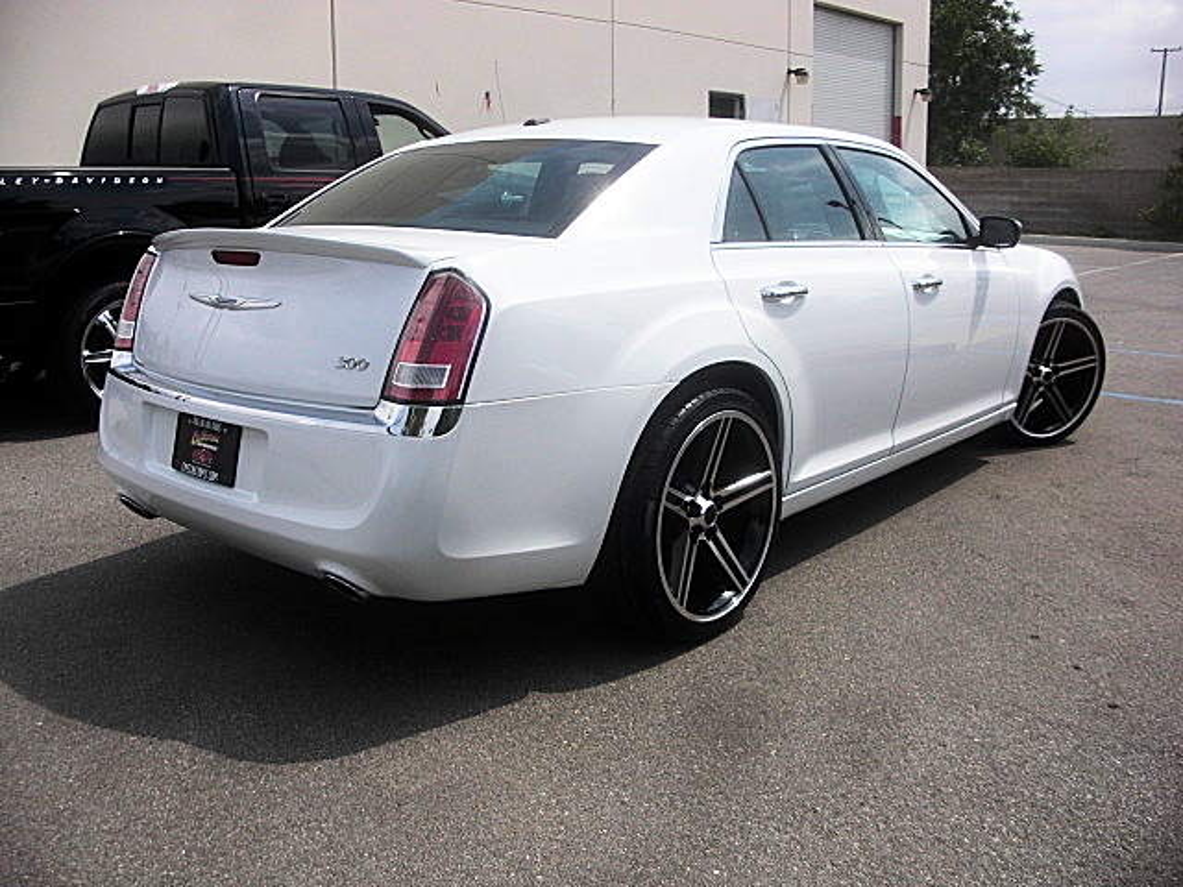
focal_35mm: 36
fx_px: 1230
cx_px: 592
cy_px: 444
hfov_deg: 51.4
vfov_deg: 39.7
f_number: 7.9
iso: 50
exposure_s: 1/125
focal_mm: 6.3
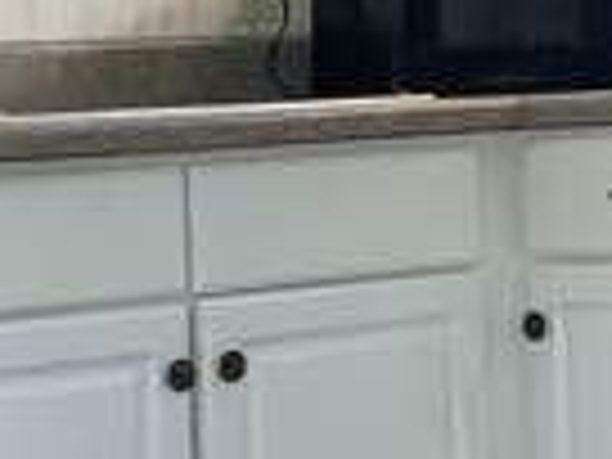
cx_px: 968
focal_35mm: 183
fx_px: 3235
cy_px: -22
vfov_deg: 8.1
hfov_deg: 10.4
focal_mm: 3.3
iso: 200
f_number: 2.4
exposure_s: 1/60
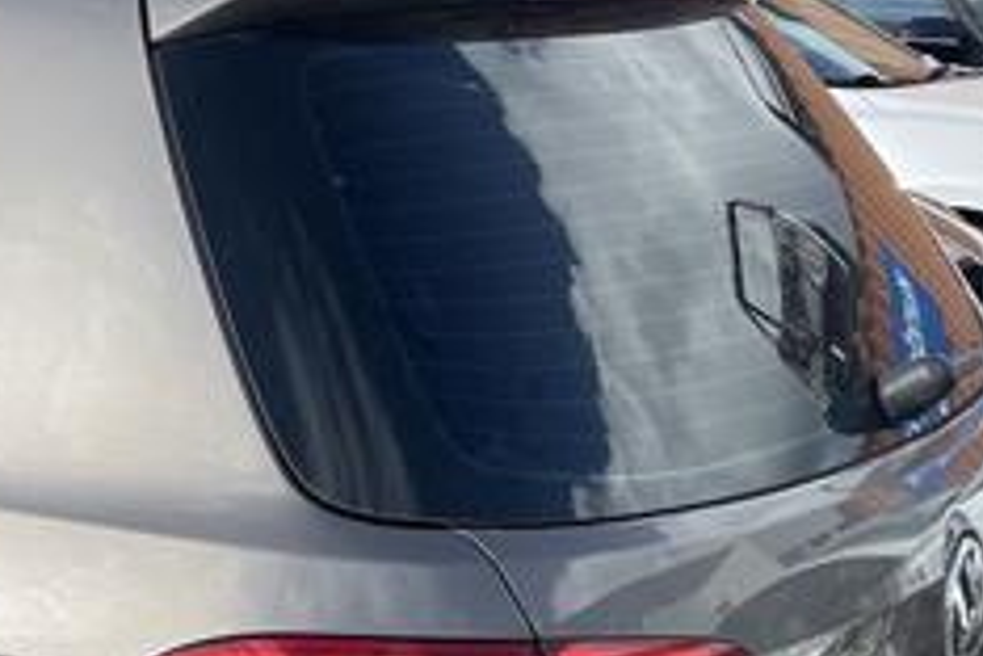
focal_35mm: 74
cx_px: -332
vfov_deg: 17.7
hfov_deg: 23.7
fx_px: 2020
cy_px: 736
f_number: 1.6
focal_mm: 4.2
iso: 32
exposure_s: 1/1949
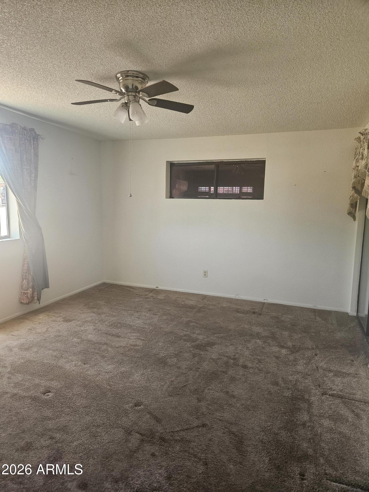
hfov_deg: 58.9
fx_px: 327
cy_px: 246
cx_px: 184
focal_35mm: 23
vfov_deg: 73.9
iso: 200
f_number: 1.8
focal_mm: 5.4
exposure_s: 1/120
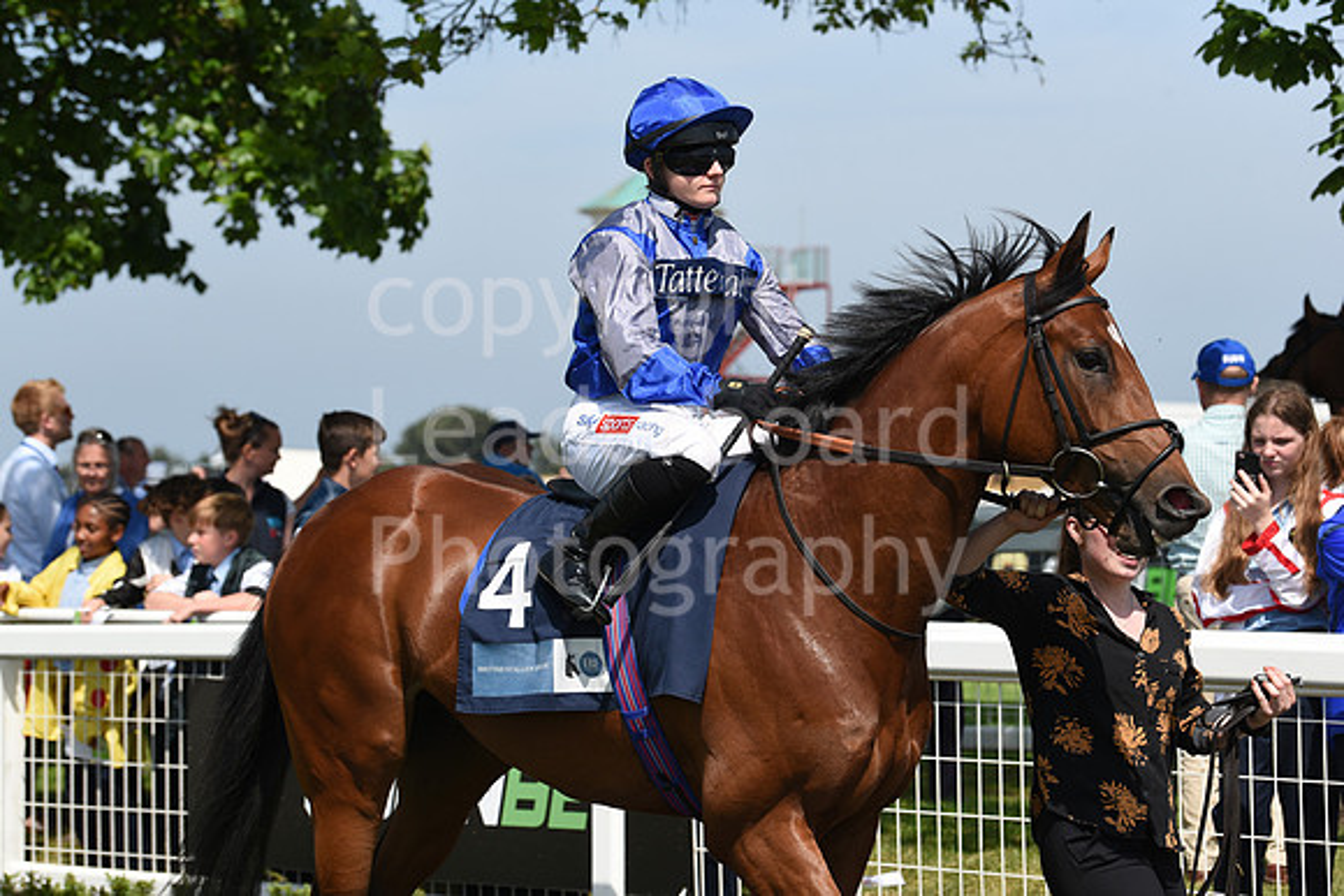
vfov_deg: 12.5
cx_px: 672
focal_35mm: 110
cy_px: 448
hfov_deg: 18.6
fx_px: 4107
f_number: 5.6
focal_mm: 110
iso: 400
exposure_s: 1/2500
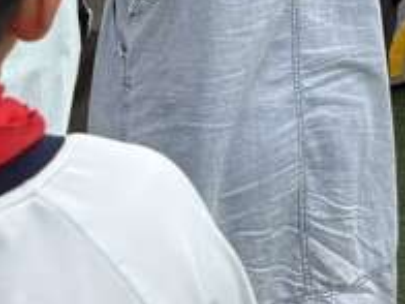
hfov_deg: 13.8
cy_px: -389
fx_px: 1591
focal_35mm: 136
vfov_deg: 9.8
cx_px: 556
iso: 50
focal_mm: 5.96
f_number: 1.6
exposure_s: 1/411
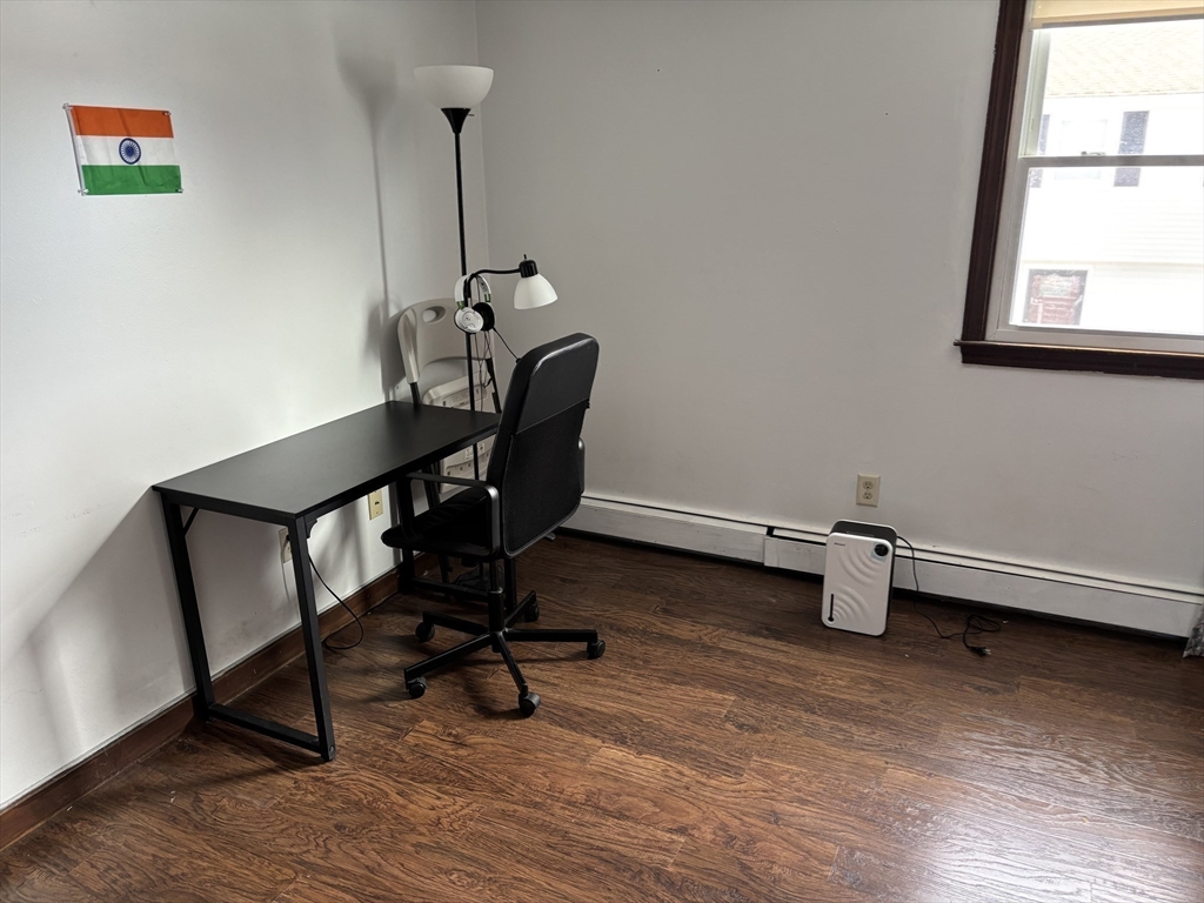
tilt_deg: -18.0
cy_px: 452
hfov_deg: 67.3
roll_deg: +0.6
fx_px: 904
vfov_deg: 53.1
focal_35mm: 26
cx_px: 602
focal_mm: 5.96
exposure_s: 1/60
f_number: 1.6
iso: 160
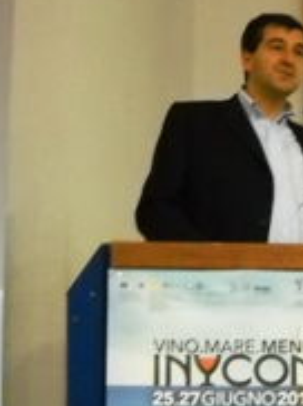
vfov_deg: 19.4
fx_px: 1182
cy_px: 147
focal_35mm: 101
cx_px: 283
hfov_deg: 14.4
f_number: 3.1
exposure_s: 1/17
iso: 800
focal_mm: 6.72
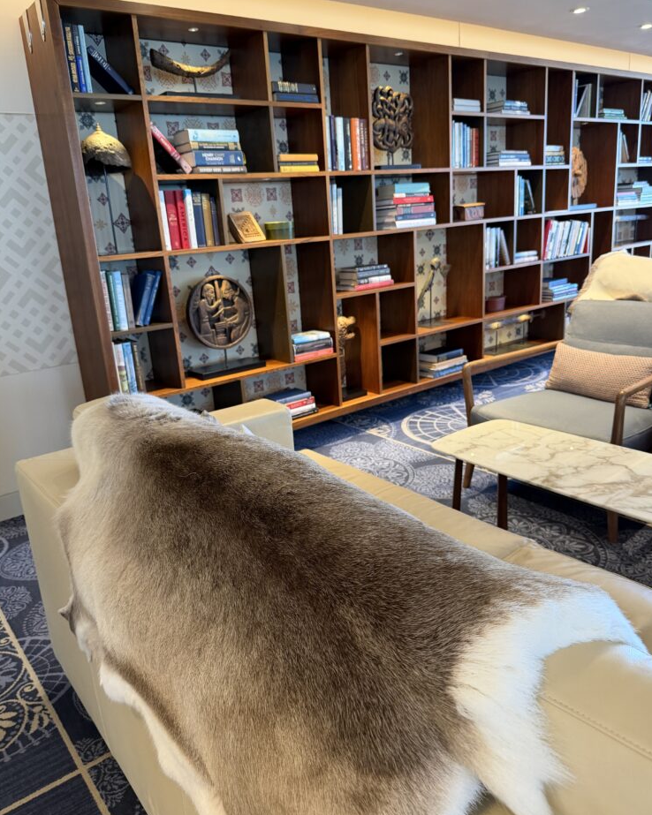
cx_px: 322
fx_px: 627
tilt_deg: -16.9
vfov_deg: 66.0
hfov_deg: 54.9
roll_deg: +4.6
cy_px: 395
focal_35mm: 26
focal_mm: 6.76
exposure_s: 1/60
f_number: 1.78
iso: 250
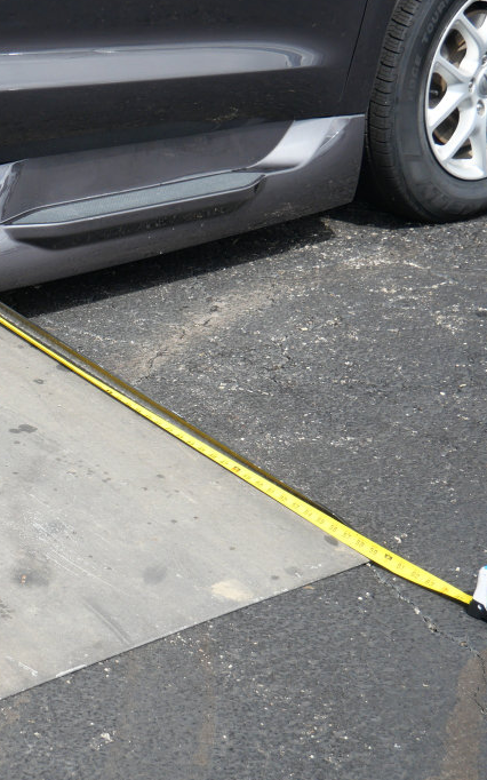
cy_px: 413
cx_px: -8
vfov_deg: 29.4
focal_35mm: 70
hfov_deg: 18.1
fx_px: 1487
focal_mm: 22
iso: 200
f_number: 4.2
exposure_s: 1/200
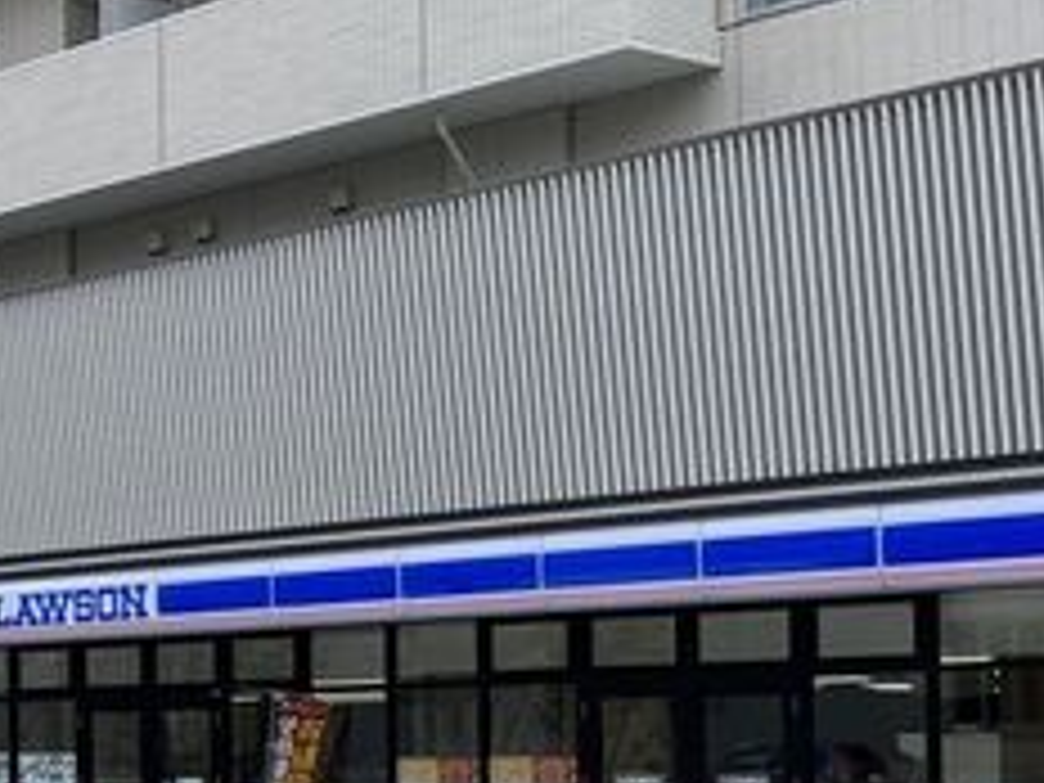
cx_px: -554
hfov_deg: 19.7
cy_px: 688
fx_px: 2564
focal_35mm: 85
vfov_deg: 17.1
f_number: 1.6
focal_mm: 5.1
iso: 50
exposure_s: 1/2967
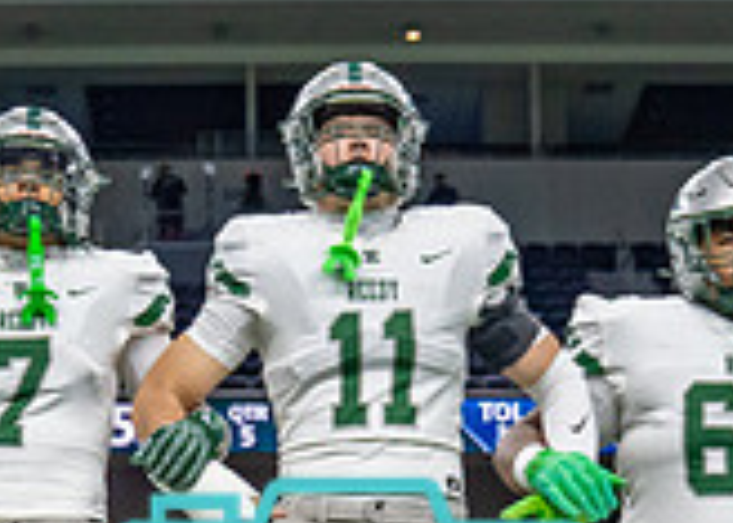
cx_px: 161
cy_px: 765
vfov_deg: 11.2
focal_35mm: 123
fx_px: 2560
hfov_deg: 16.2
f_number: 2.8
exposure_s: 1/640
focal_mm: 24
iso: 1600
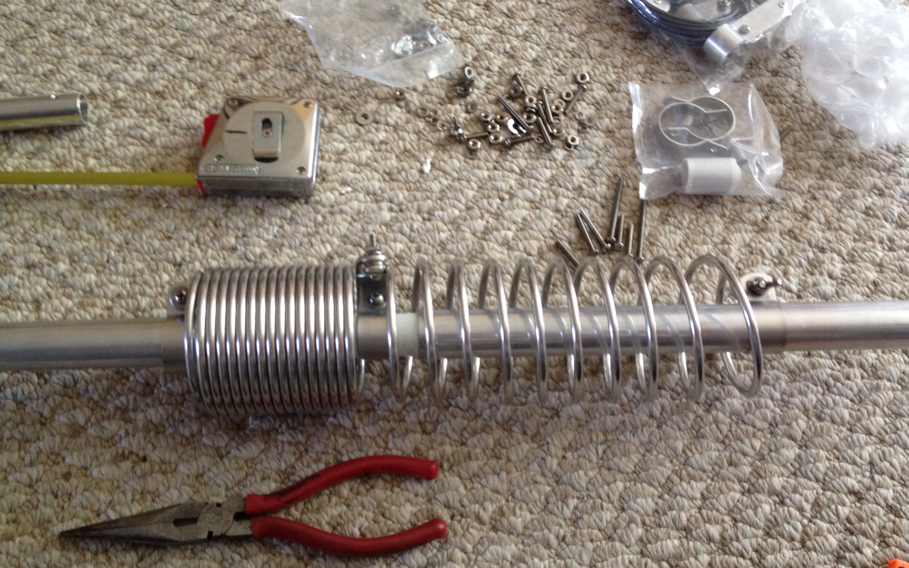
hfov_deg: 51.5
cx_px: 457
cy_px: 246
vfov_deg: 33.5
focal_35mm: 38
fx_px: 941
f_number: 2.4
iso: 160
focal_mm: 4.28
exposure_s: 1/20
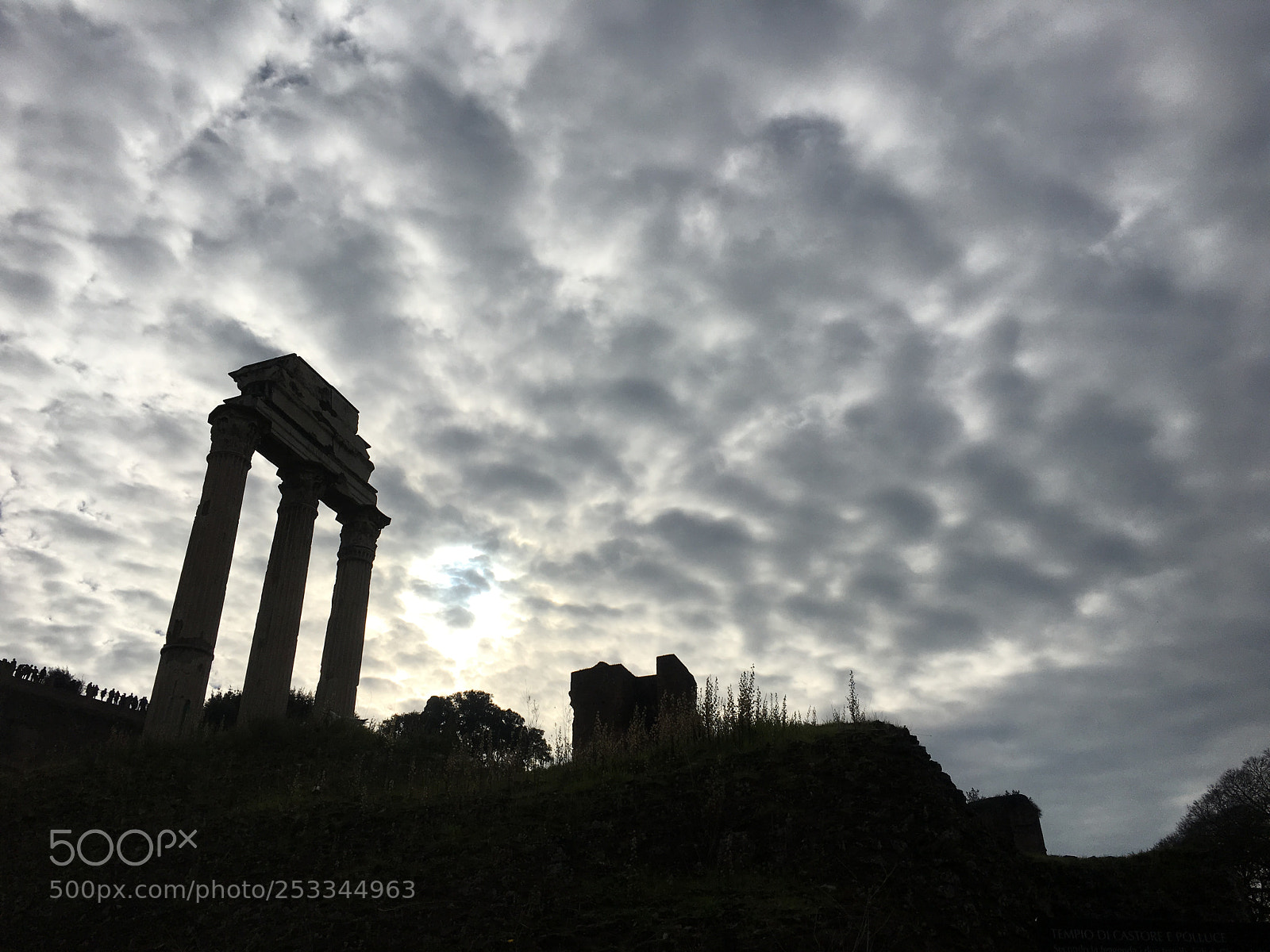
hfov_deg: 61.7
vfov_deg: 48.2
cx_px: 635
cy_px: 476
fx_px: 1064
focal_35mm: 29
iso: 25
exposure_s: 1/7692
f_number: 2.2
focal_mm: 4.15
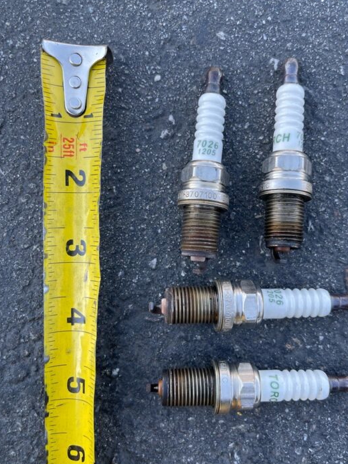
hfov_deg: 46.7
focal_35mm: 30
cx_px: 197
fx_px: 402
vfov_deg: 59.9
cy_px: 226
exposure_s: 1/287
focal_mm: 5.1
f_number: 1.6
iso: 32
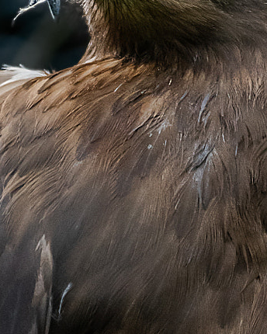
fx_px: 17572
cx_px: 145
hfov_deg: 0.9
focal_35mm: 1779
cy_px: 75
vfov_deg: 1.1
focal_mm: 340
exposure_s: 1/320
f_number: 5.6
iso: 2000
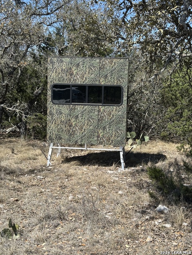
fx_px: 355
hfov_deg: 30.3
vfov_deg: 39.7
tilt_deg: -5.1
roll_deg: -2.4
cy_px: 128
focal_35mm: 48
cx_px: 96
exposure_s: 1/2890
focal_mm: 6.86
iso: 64
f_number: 1.78
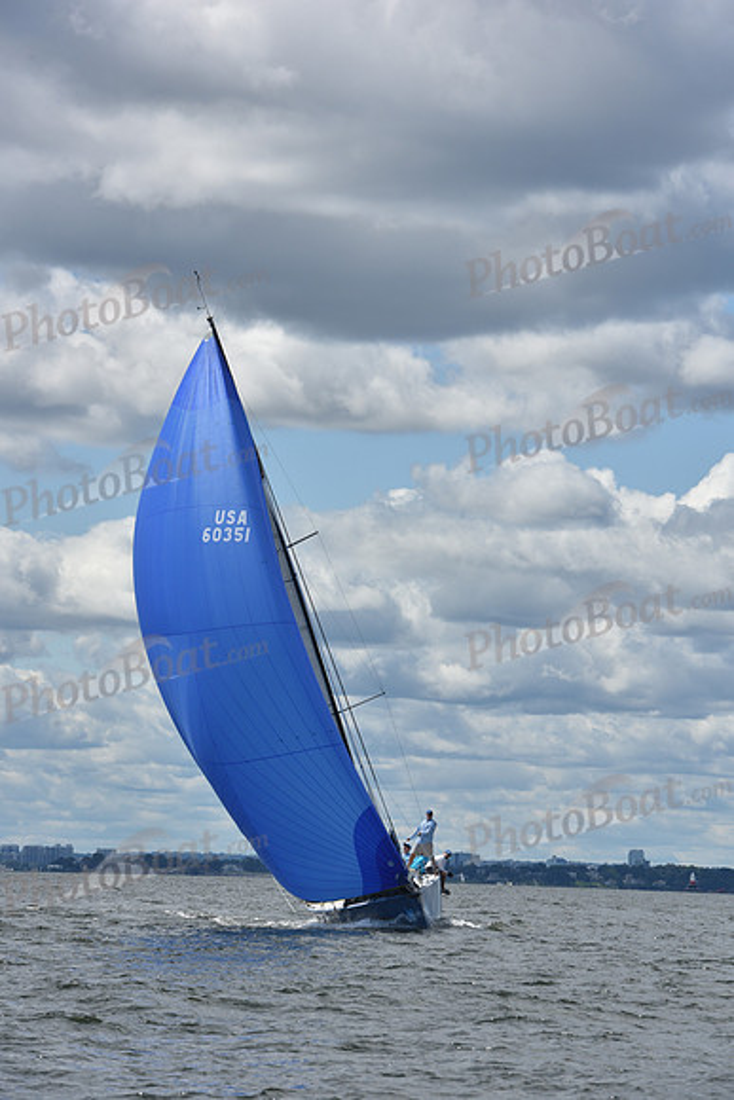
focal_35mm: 150
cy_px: 550
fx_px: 4584
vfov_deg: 13.7
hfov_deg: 9.2
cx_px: 367
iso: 250
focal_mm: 150
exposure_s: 1/800
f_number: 11
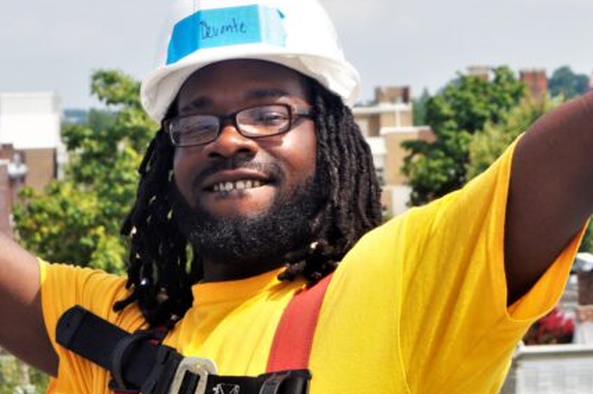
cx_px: 324
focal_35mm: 149
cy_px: 225
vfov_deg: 9.2
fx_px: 2450
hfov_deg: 13.8
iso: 100
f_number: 10
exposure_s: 1/160
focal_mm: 55
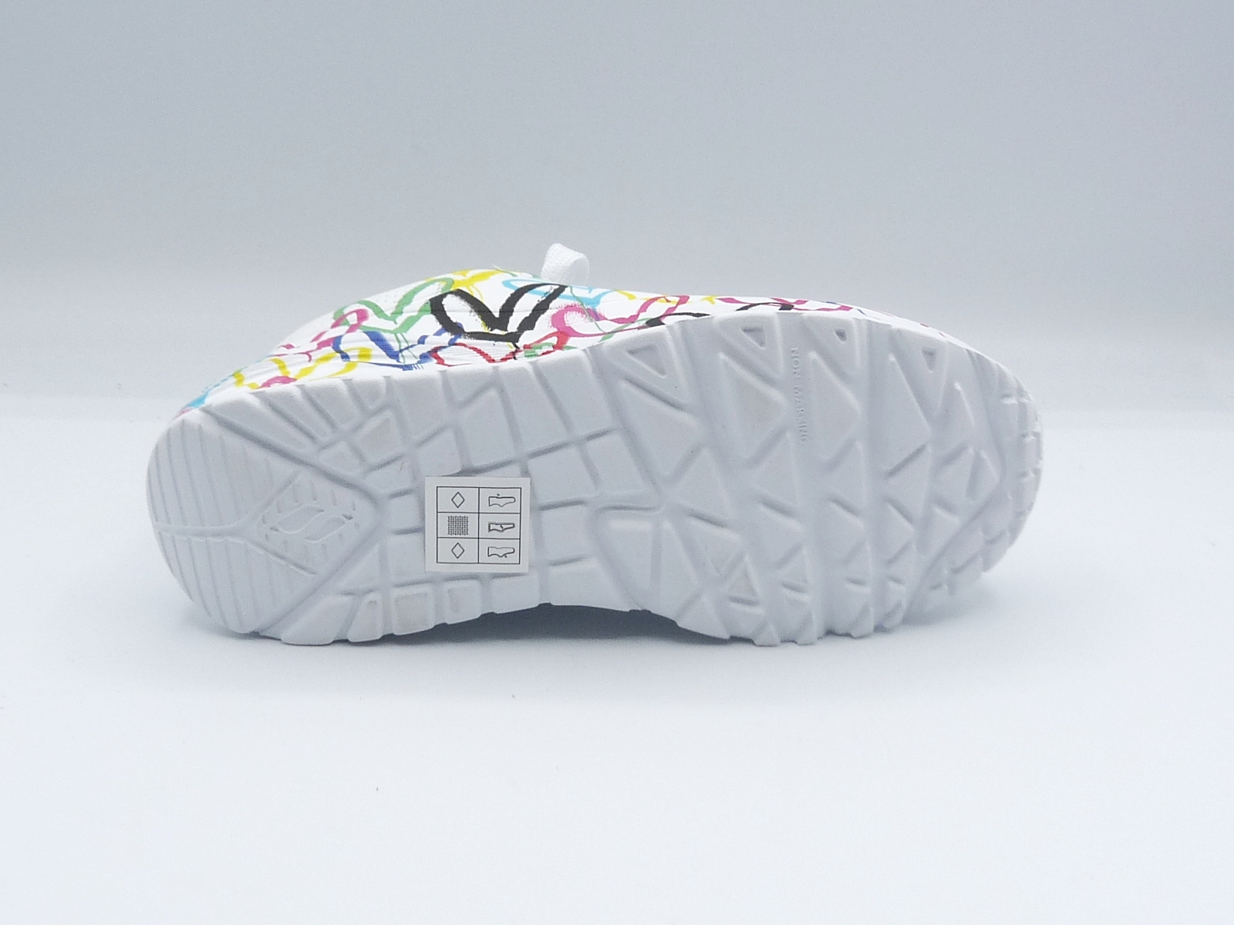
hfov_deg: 38.2
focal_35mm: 50
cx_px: 617
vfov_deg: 29.1
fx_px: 1782
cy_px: 462
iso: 100
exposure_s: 1/250
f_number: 5
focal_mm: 4.9
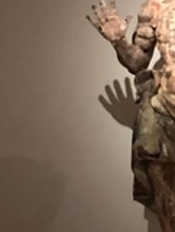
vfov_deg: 9.5
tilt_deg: -0.2
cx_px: 409
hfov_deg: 6.8
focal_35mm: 209
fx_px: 1407
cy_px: 127
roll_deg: +0.0
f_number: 1.8
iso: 100
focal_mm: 4
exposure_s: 1/5
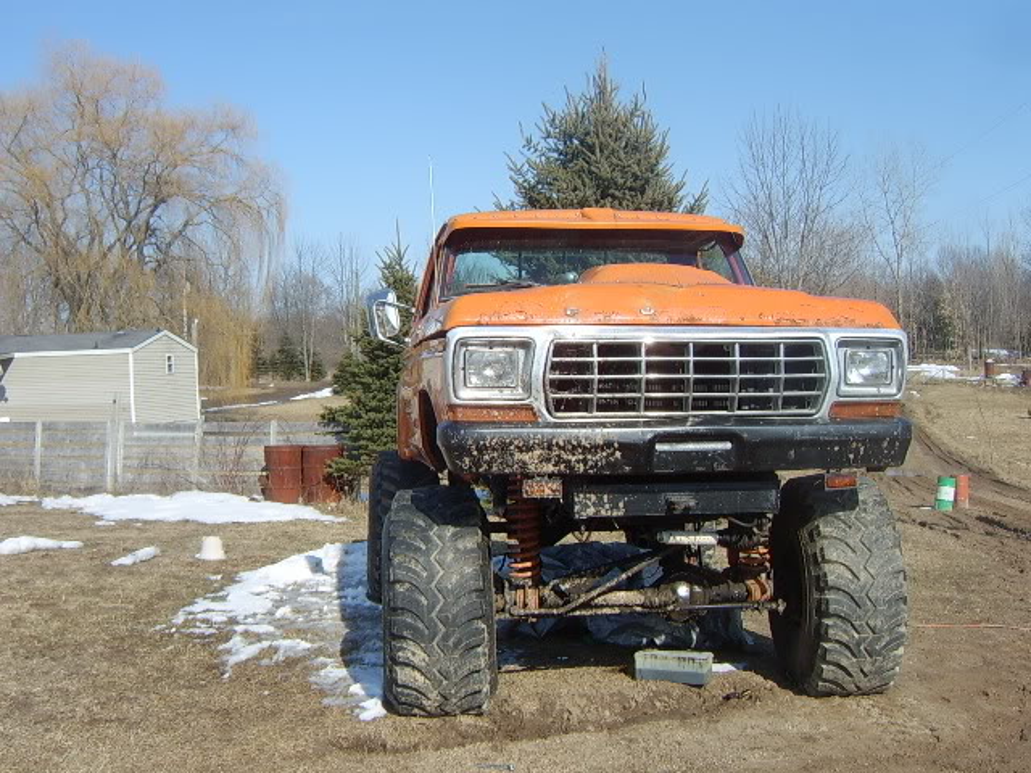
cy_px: 386
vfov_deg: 45.4
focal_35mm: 31
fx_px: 923
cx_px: 516
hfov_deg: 58.4
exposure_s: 1/229
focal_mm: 8.13
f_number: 5.6
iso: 50
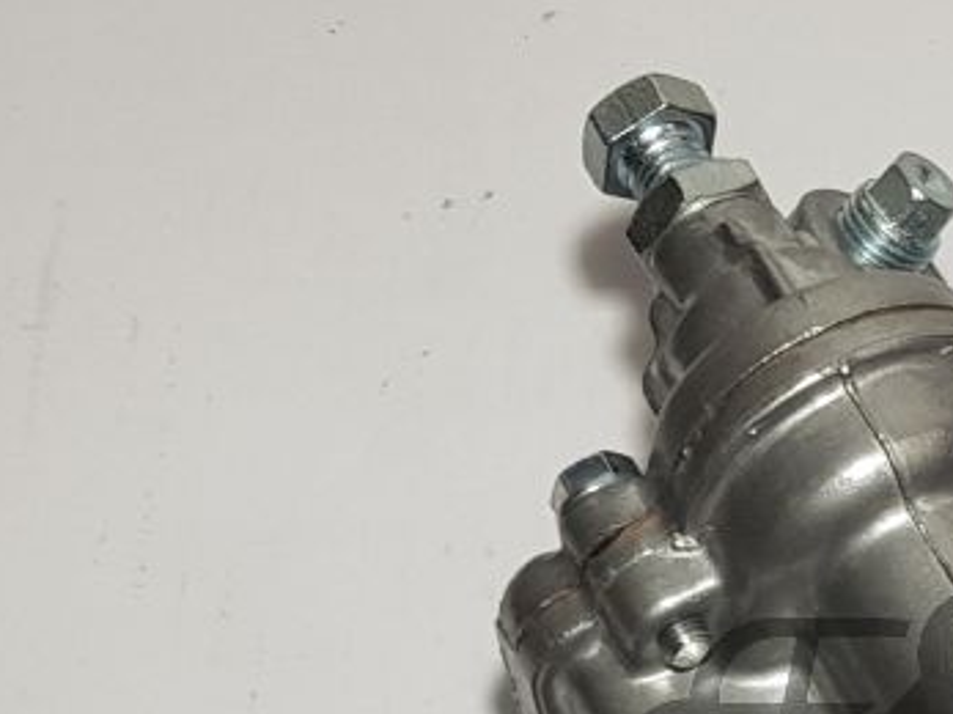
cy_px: 750
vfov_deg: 23.2
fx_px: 1651
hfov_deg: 30.4
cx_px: 906
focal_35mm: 60
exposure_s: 1/216
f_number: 1.7
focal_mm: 4.2
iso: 40
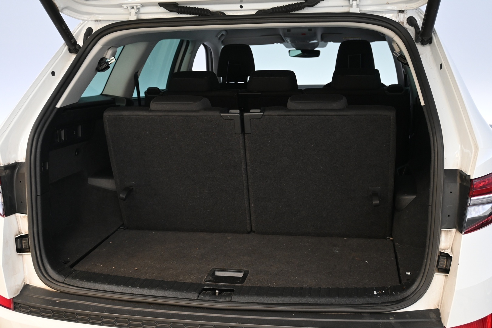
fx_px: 543
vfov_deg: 33.6
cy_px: 164
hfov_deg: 48.7
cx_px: 246
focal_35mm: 40
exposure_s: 1/40
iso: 900
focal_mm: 26.5
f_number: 4.5
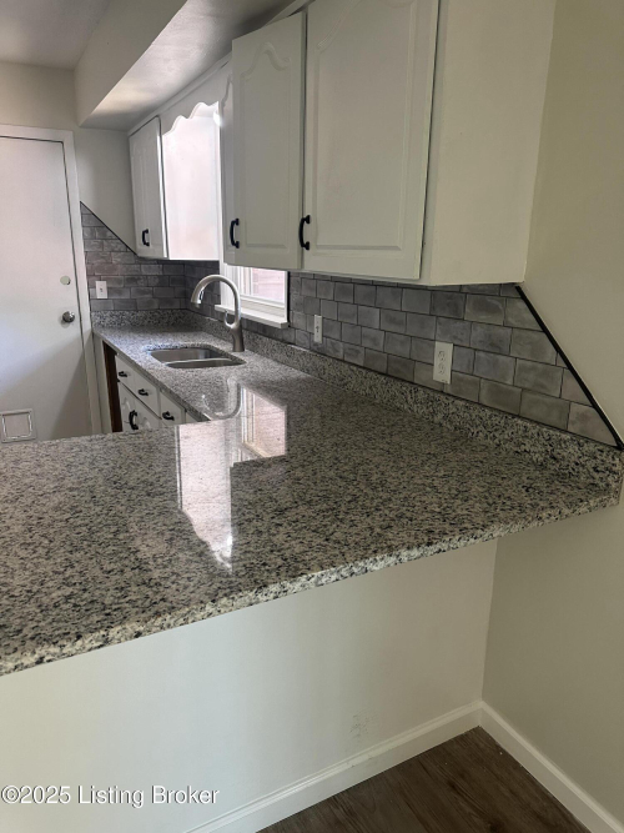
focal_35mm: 24
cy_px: 416
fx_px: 577
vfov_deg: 71.6
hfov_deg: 56.8
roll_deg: -1.3
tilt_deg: -13.9
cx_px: 312
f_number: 1.78
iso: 250
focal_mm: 6.86
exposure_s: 1/60
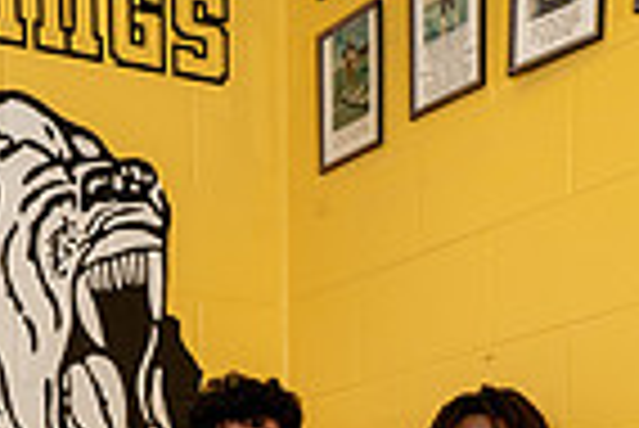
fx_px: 1635
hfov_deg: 21.9
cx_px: 171
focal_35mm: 92
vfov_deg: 12.2
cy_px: 991
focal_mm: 29
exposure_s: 1/250
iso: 500
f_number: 5.6
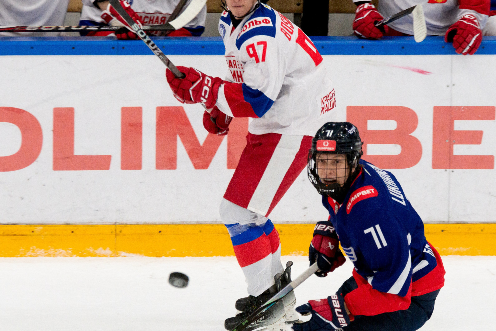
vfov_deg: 2.5
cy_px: 225
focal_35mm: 559
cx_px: 304
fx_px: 7702
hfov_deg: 3.7
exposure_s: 1/1000
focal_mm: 200
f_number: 5.6
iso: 2000
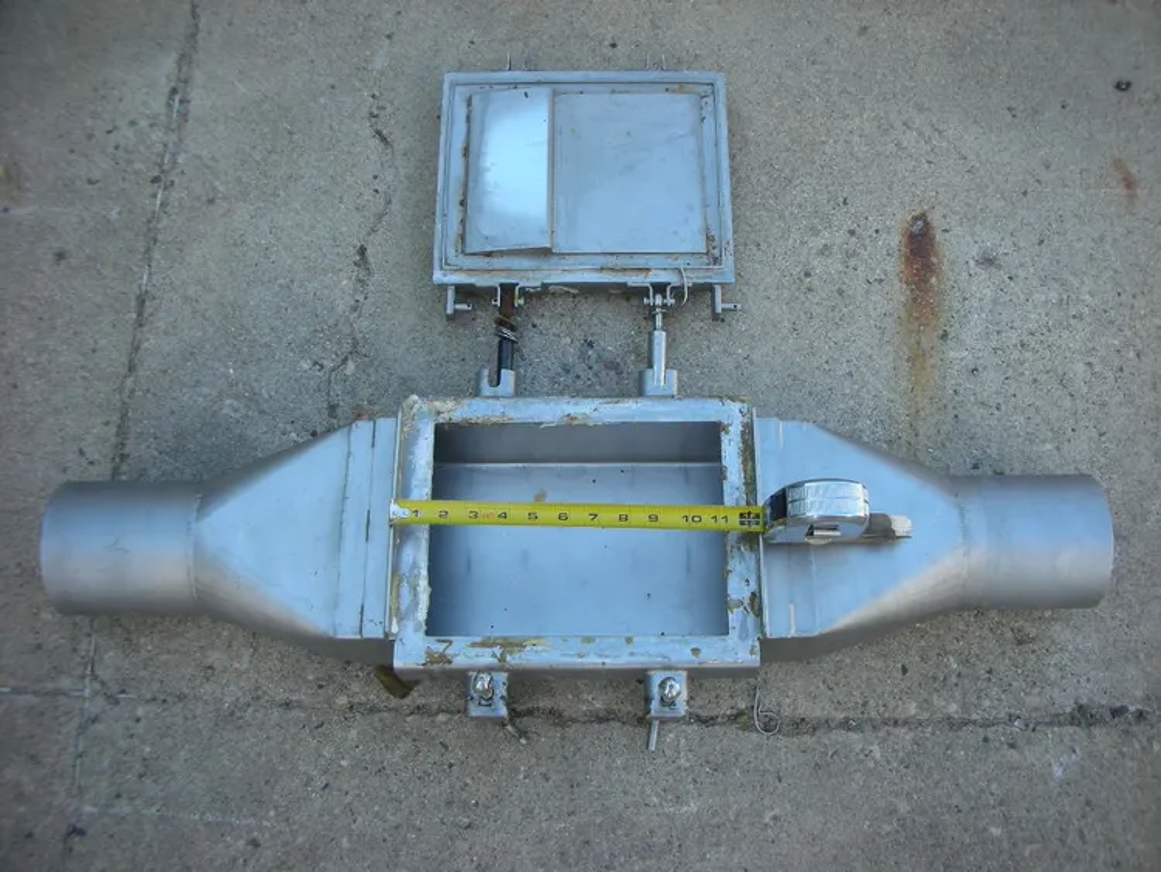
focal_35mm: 35
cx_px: 580
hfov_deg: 52.6
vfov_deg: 40.7
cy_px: 436
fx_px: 1174
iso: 50
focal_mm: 5.8
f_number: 3
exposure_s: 1/116
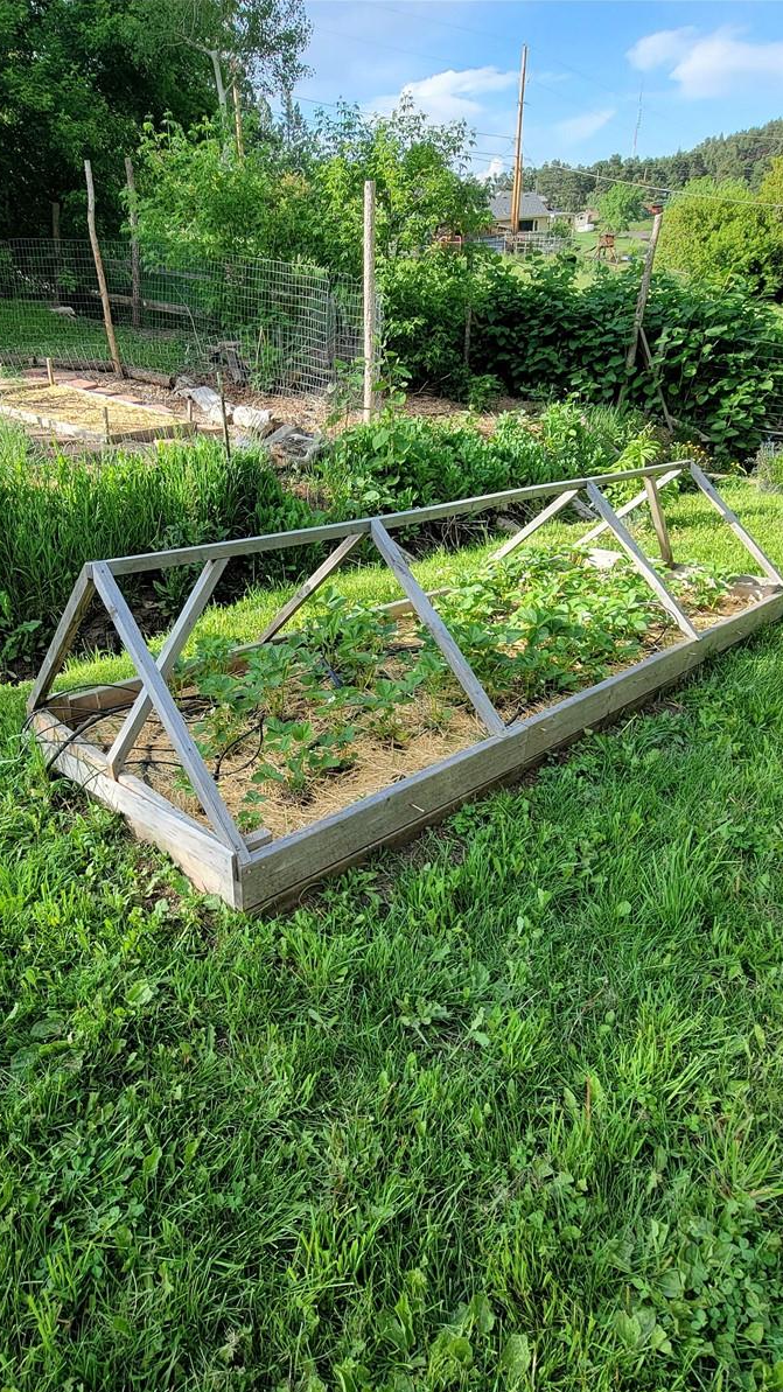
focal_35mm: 19
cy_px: 699
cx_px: 301
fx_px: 701
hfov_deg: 57.7
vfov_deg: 89.6
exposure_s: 1/400
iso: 50
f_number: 2.2
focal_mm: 2.2
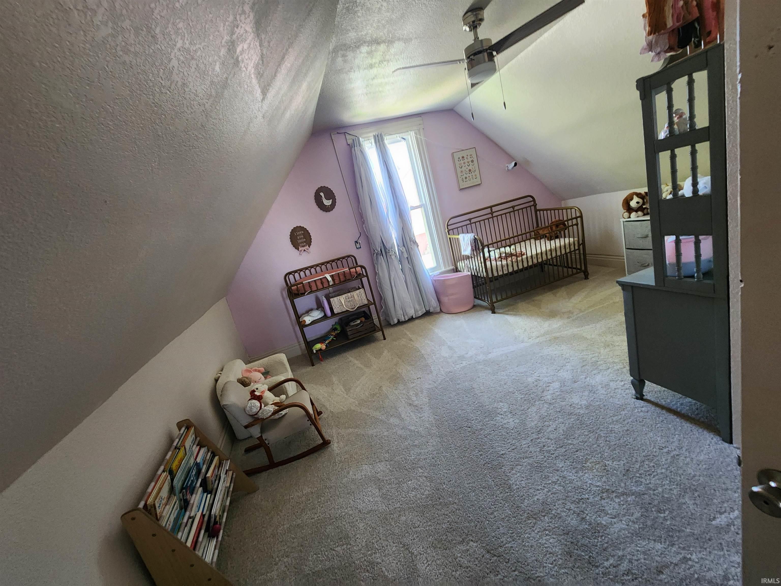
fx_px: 293
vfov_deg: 89.9
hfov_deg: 106.2
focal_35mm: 13
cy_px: 293
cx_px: 390
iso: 400
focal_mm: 2.2
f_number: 2.2
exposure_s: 1/30
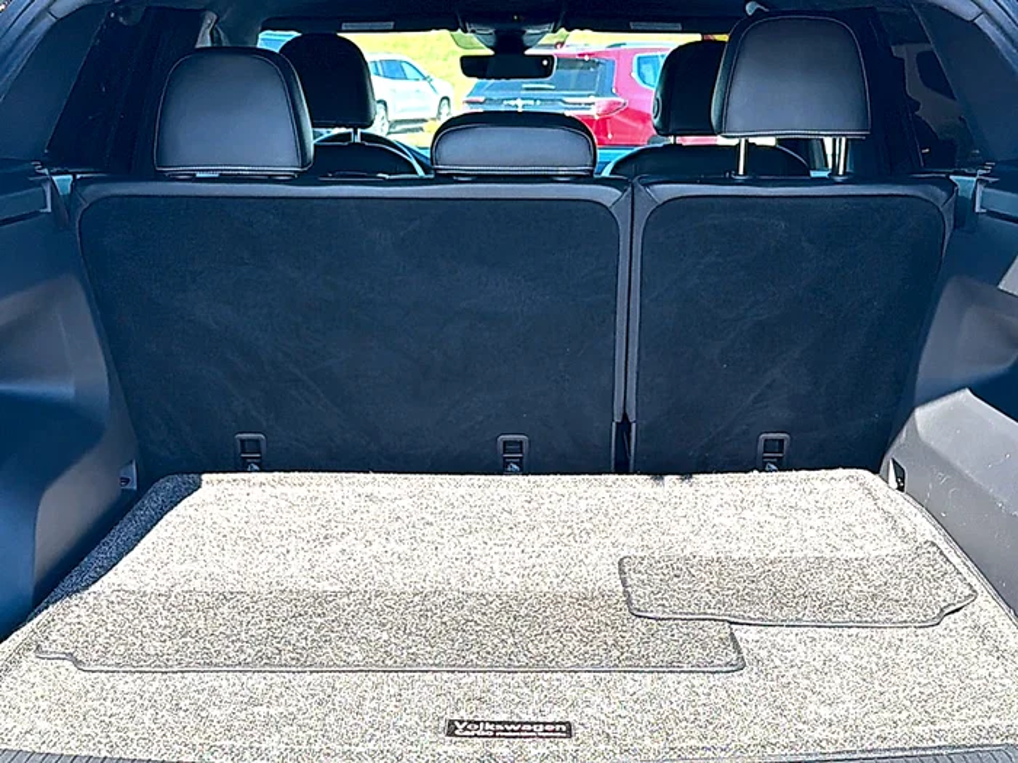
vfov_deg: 32.9
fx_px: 1294
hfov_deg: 42.9
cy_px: 382
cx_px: 509
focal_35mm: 44
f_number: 1.78
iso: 80
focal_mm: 6.76
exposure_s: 1/750
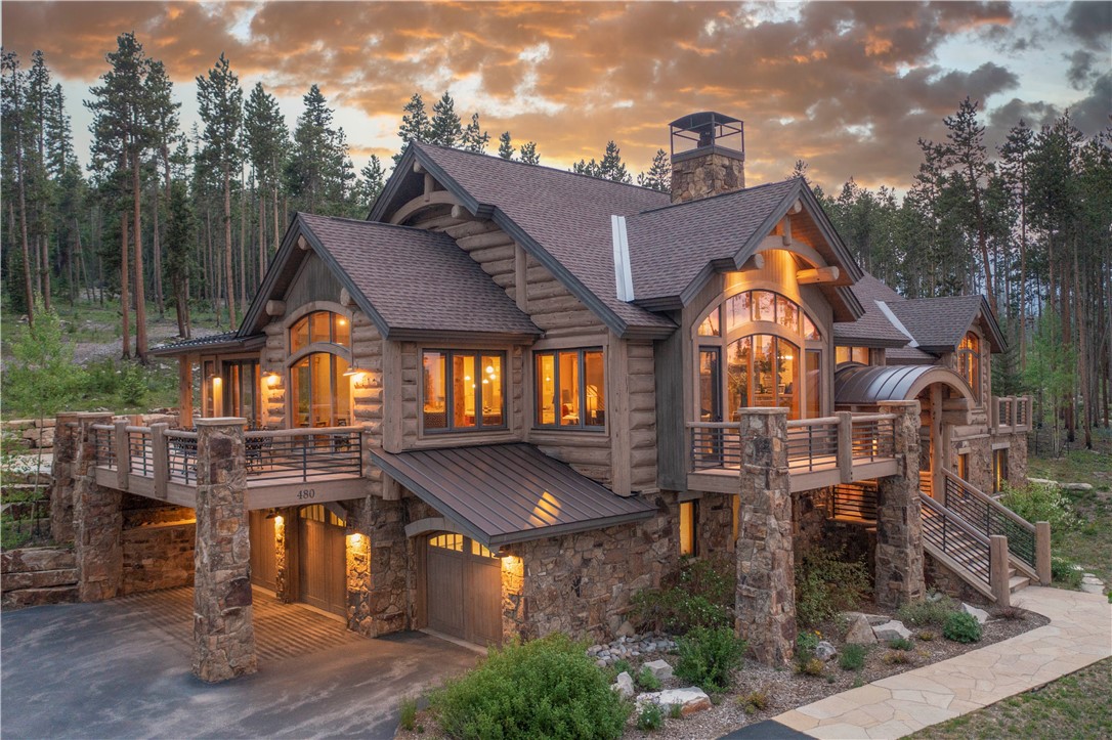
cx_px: 556
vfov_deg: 46.4
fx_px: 864
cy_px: 370
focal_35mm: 28
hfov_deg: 65.5
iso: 400
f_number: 2.8
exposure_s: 1/20
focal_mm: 10.26
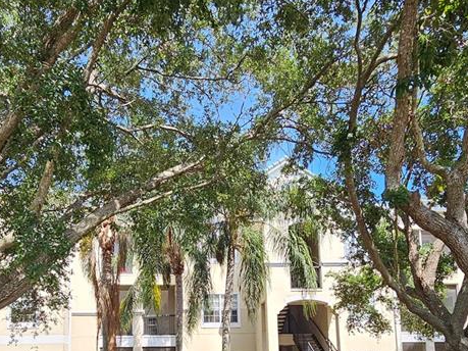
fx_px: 392
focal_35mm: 29
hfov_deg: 61.4
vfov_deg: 43.5
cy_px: 324
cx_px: 202
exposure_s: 1/547
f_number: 2.2
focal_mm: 2.2
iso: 50
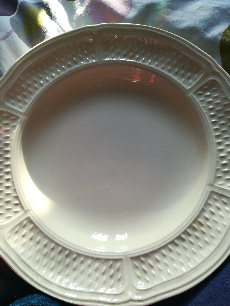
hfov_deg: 53.1
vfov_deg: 67.3
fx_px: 230
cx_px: 115
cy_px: 153
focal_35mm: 26
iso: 80
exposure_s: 1/50
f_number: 2.2
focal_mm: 3.83
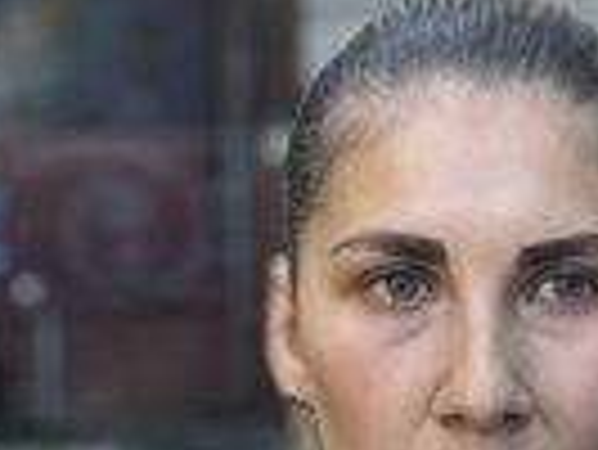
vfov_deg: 10.1
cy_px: 558
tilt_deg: -8.9
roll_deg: -0.8
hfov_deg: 13.6
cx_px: 508
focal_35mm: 144
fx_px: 2490
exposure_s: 1/177
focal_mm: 6.76
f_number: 1.78
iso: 50
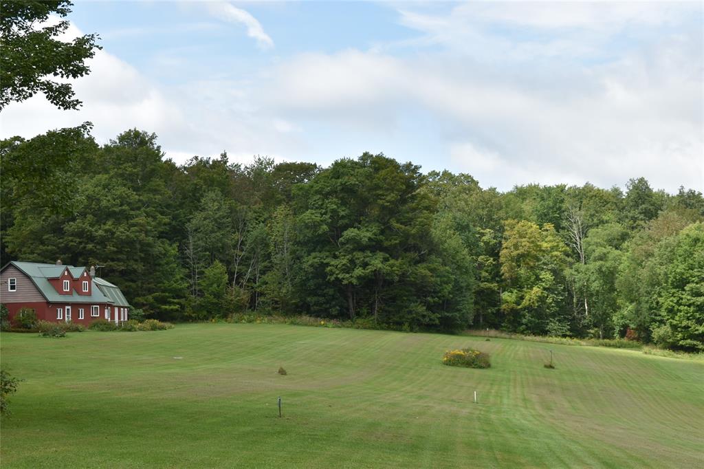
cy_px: 234
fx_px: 1173
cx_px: 352
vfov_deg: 22.6
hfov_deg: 33.4
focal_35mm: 60
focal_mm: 40
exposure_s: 1/200
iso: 100
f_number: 9
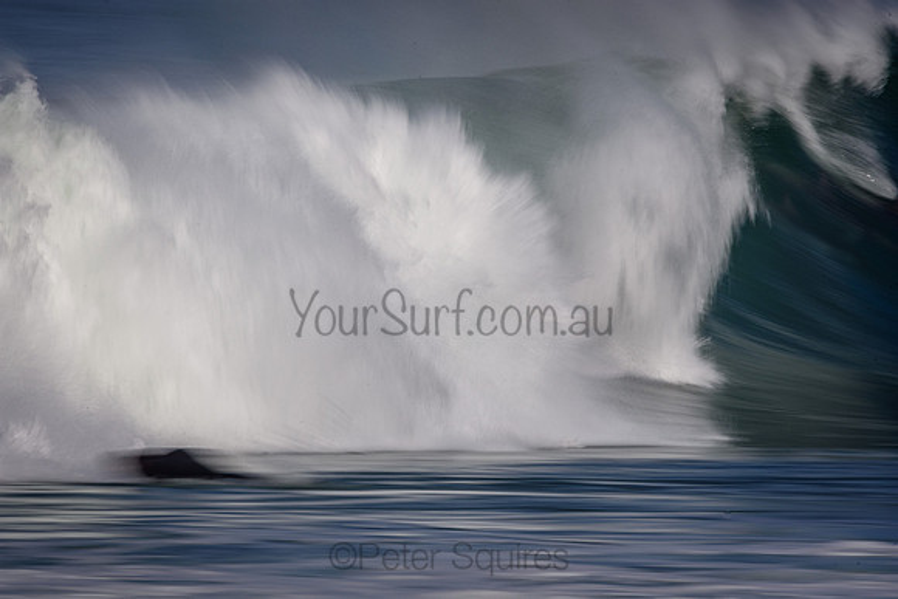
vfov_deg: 1.8
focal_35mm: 750
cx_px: 449
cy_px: 300
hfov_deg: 2.7
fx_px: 18712
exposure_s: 1/20
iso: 100
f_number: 32
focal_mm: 500
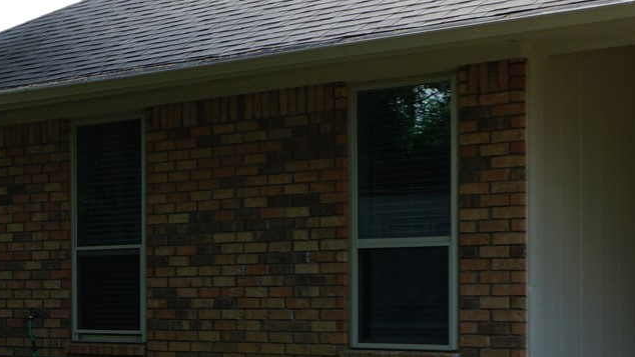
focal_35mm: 104
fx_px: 1752
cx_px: -171
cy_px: 299
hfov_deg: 19.1
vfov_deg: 11.6
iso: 100
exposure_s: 1/60
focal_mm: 29
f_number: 6.3
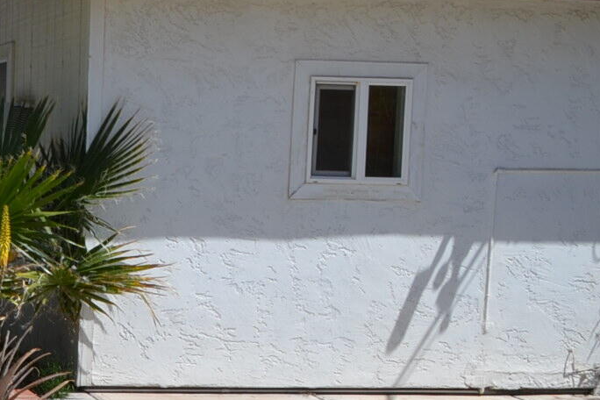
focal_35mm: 91
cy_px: 292
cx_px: -295
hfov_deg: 19.5
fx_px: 1517
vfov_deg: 15.0
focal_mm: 18
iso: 100
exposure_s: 1/250
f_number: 8
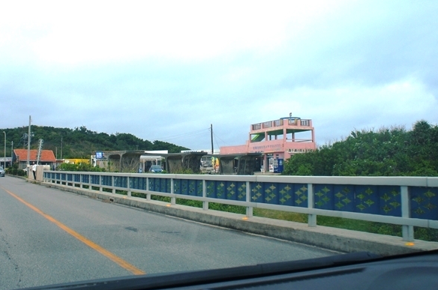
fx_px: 449
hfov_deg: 51.6
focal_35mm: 37
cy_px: 119
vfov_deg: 35.7
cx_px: 173
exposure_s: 1/320
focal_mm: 18
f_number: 5.6
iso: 200
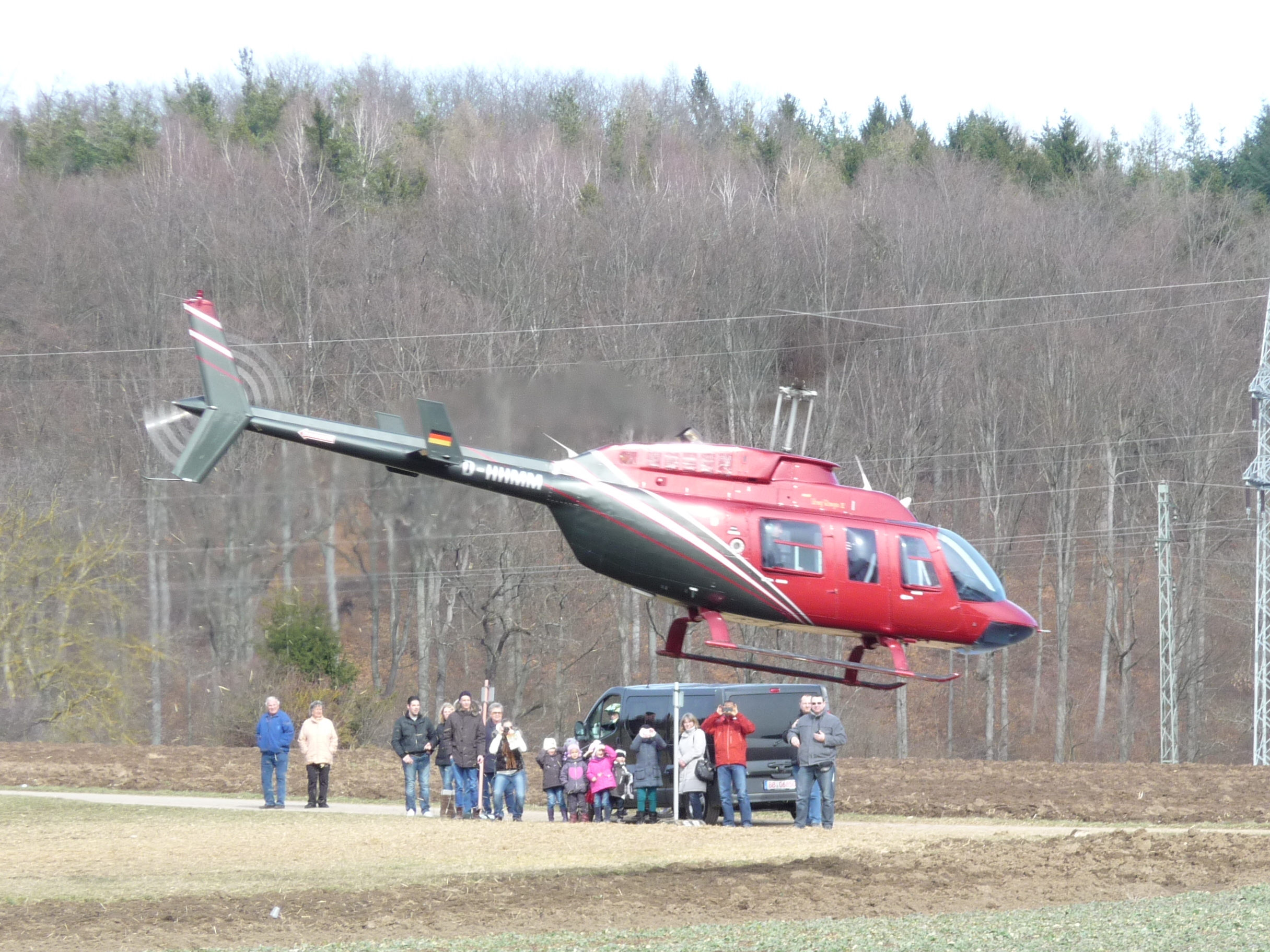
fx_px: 9283
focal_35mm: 253
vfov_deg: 5.9
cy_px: 616
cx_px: 853
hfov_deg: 7.8
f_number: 4.8
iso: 100
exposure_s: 1/160
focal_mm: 30.5
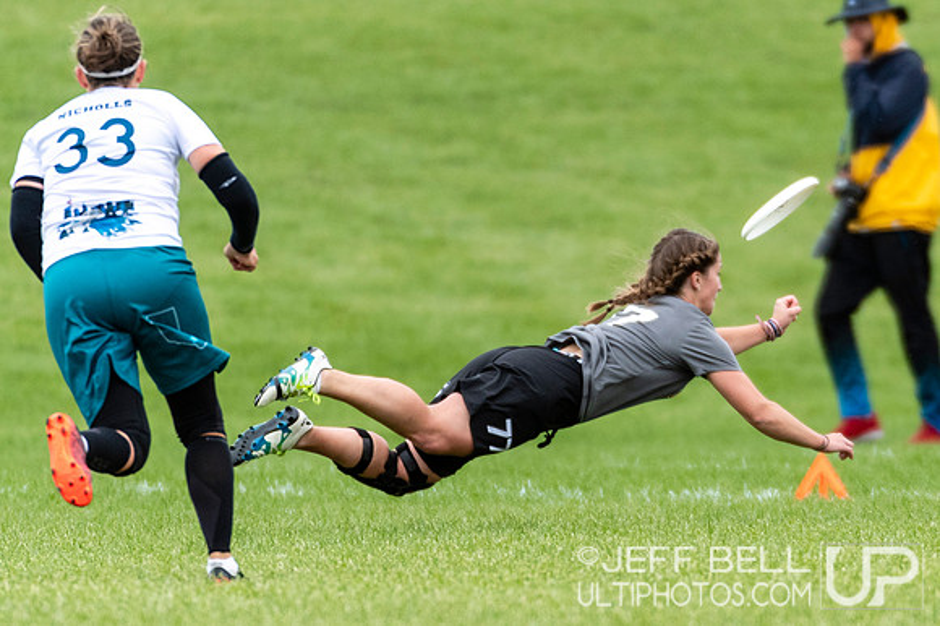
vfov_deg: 1.2
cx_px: 801
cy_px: 301
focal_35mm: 1126
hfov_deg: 1.8
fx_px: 29371
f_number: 4
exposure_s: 1/1000
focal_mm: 400
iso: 450
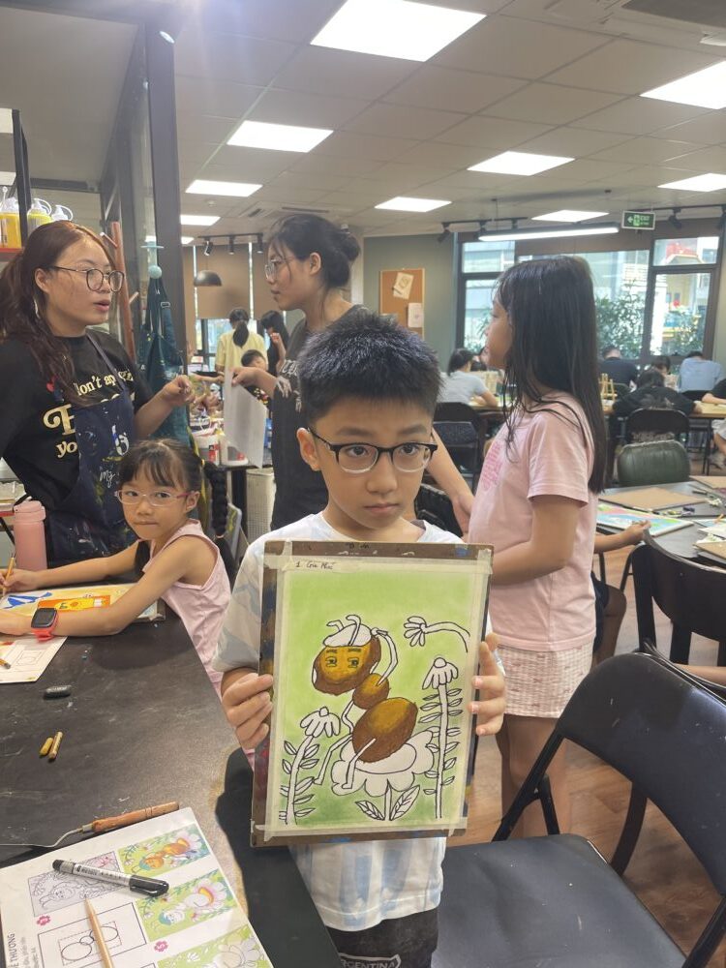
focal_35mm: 25
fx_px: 699
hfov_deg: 54.9
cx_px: 363
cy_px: 484
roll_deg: -0.8
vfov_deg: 69.4
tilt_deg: -12.4
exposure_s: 1/121
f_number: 1.6
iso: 125
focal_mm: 5.1
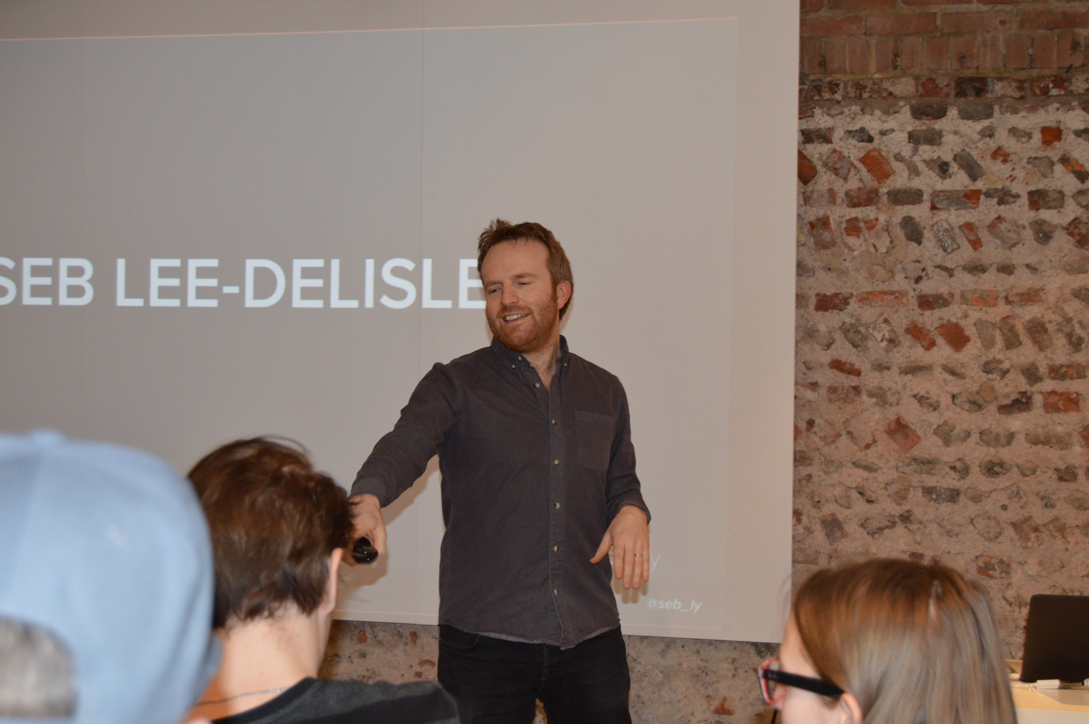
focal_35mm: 52
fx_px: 1587
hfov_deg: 37.9
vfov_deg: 25.7
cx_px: 544
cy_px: 362
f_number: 4.5
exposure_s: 1/60
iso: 1250
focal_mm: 35
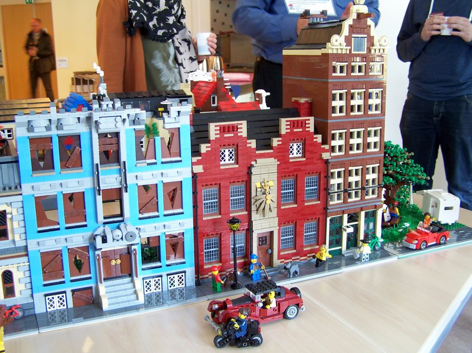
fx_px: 532
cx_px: 232
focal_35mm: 39
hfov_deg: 47.9
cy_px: 176
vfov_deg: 36.8
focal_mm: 6.3
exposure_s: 1/8
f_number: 2.8
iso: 80
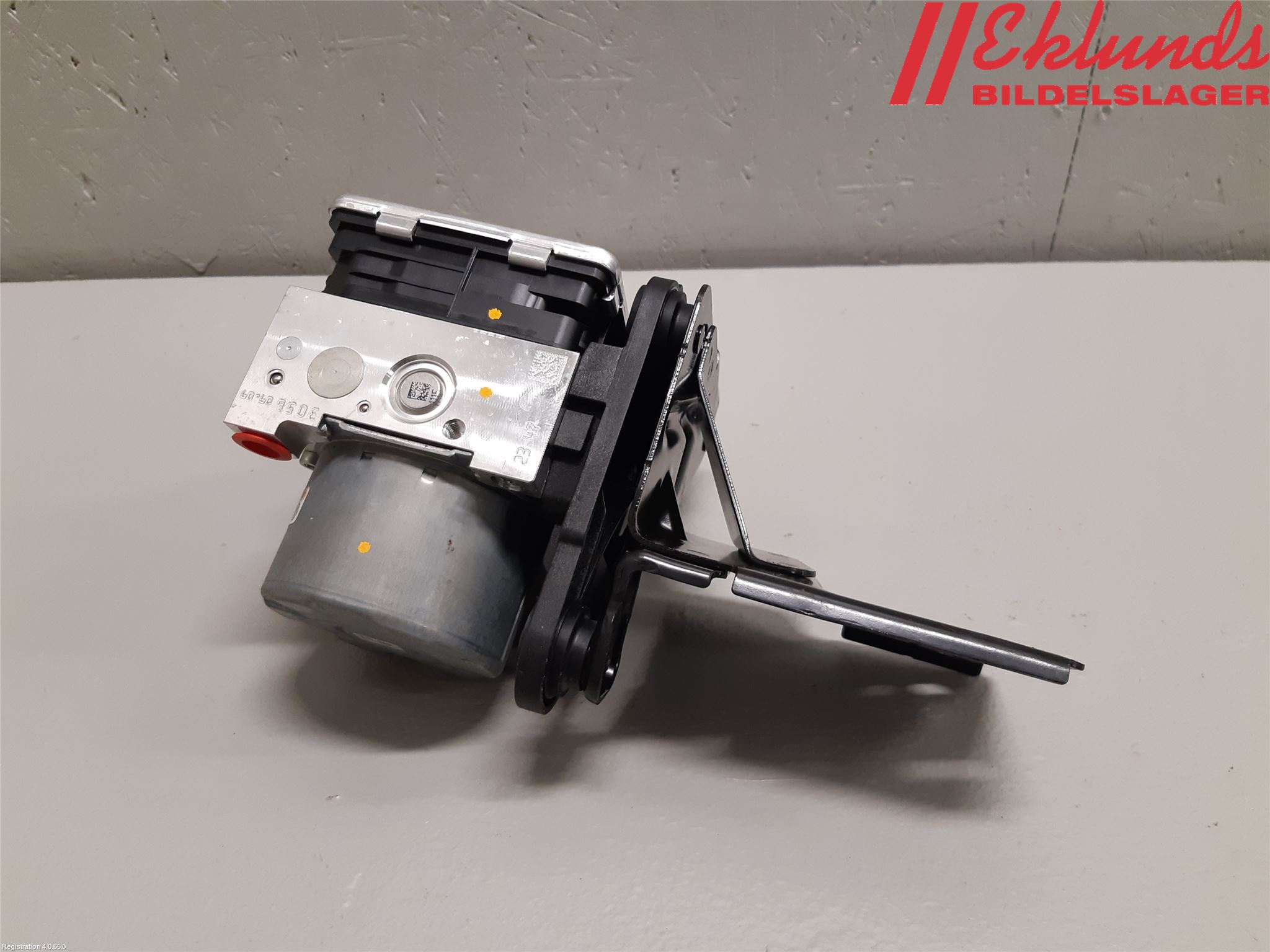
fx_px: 954
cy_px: 476
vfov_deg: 53.1
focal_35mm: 26
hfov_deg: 67.3
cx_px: 635
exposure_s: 1/50
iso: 160
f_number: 1.7
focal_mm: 3.93
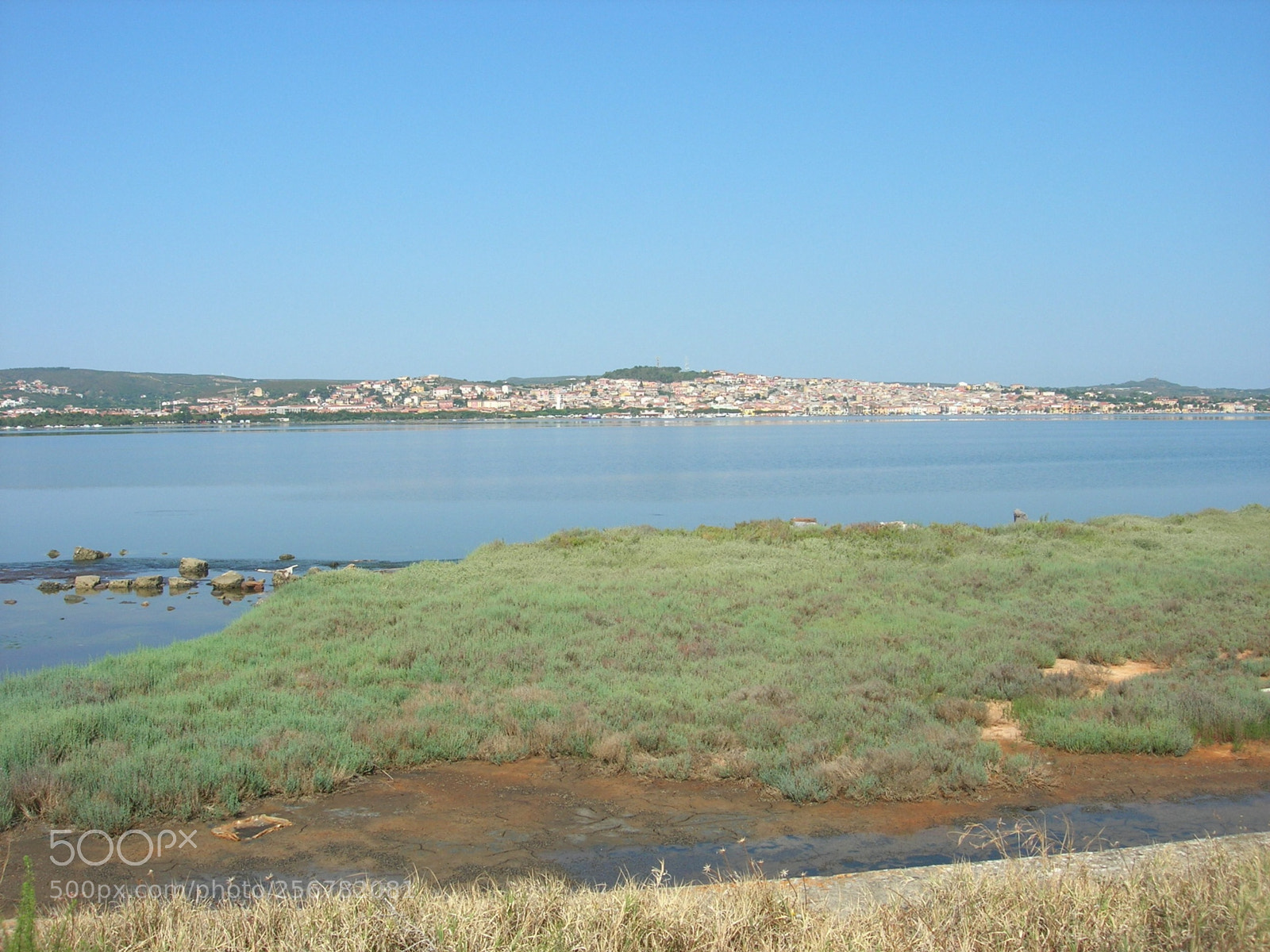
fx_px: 1394
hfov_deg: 49.0
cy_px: 476
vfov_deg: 37.7
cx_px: 635
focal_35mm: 38
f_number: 4.8
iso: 64
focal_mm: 7.8
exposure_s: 1/533
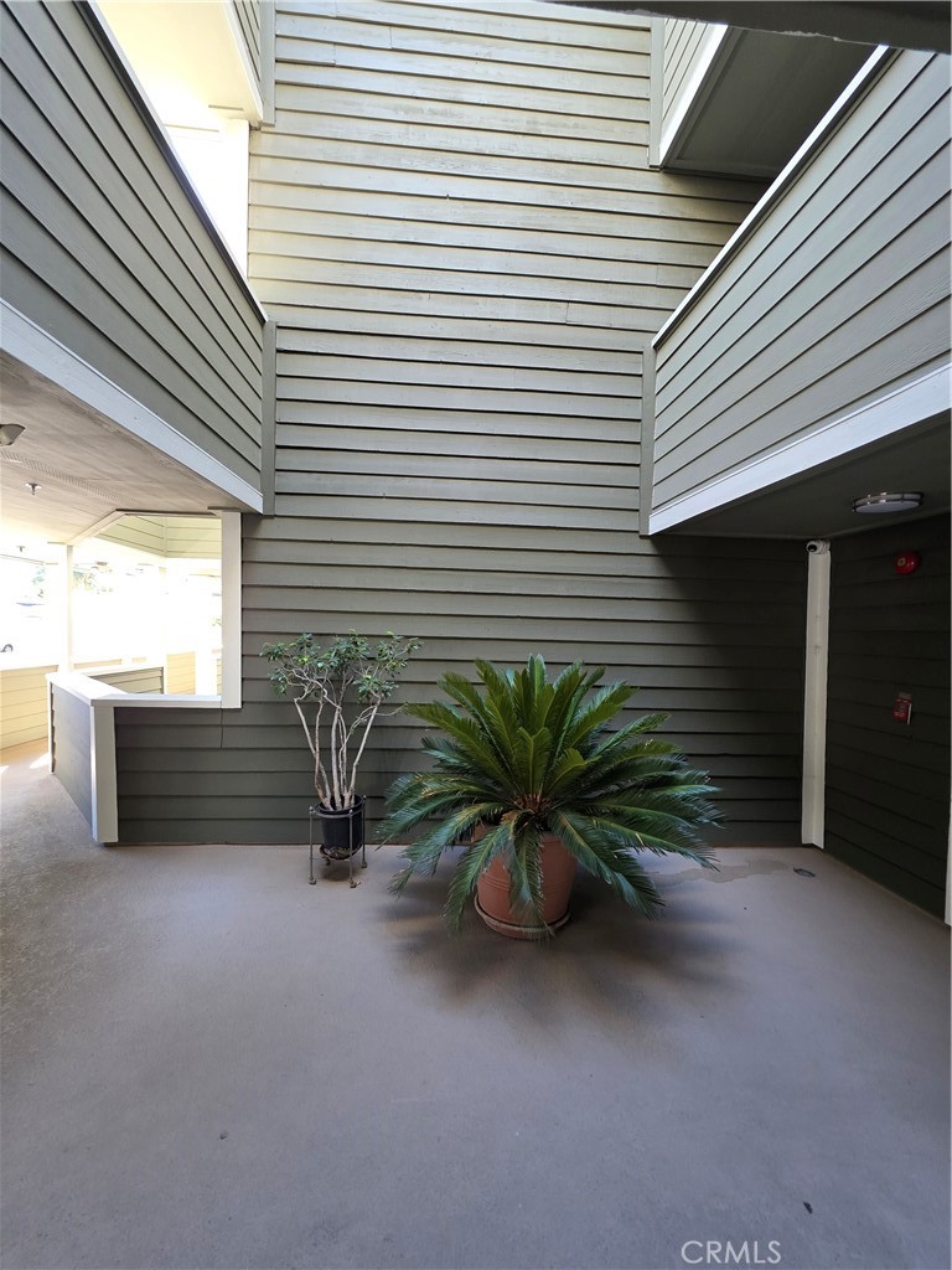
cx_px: 476
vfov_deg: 106.2
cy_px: 635
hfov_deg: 89.9
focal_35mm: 13
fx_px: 477
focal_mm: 2.2
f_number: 1.9
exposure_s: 1/120
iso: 160
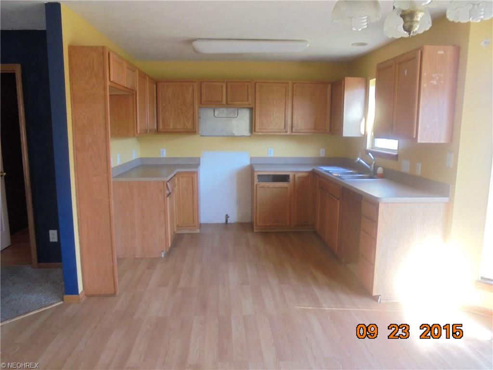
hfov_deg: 67.3
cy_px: 185
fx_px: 370
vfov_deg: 53.1
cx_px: 246
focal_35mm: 26
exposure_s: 1/30
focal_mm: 4.6
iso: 200
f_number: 3.5
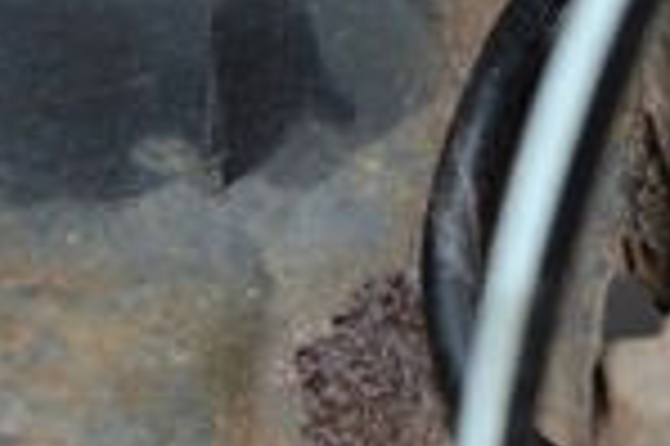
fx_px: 2156
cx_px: 787
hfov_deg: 16.9
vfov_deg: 11.7
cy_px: 448
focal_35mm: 116
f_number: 3.5
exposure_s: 1/60
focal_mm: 18
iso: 450
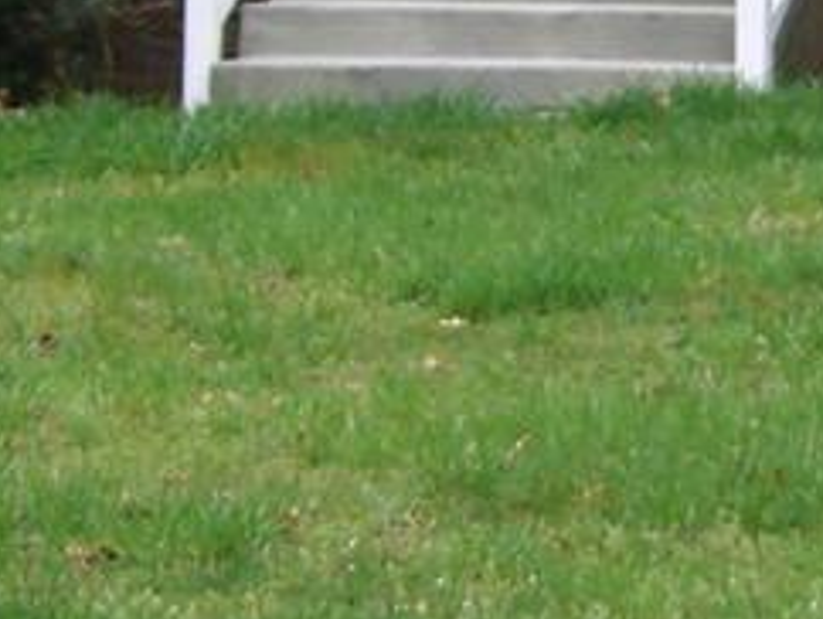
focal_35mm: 226
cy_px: 129
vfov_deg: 6.6
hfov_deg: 8.7
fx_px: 5379
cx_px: 843
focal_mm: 7.9
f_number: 2.8
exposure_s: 1/100
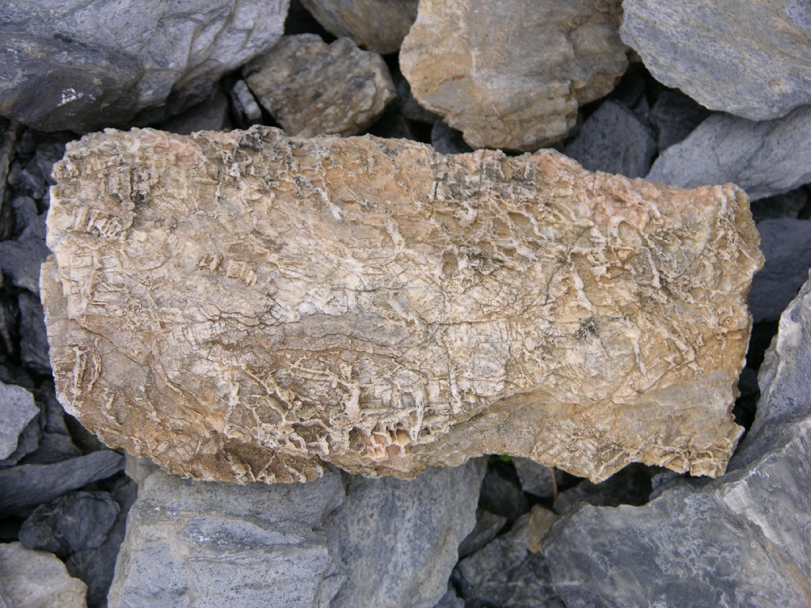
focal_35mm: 130
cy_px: 304
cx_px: 406
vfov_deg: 11.4
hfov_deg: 15.2
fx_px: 3046
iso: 50
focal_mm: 31.9
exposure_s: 1/104
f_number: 3.8
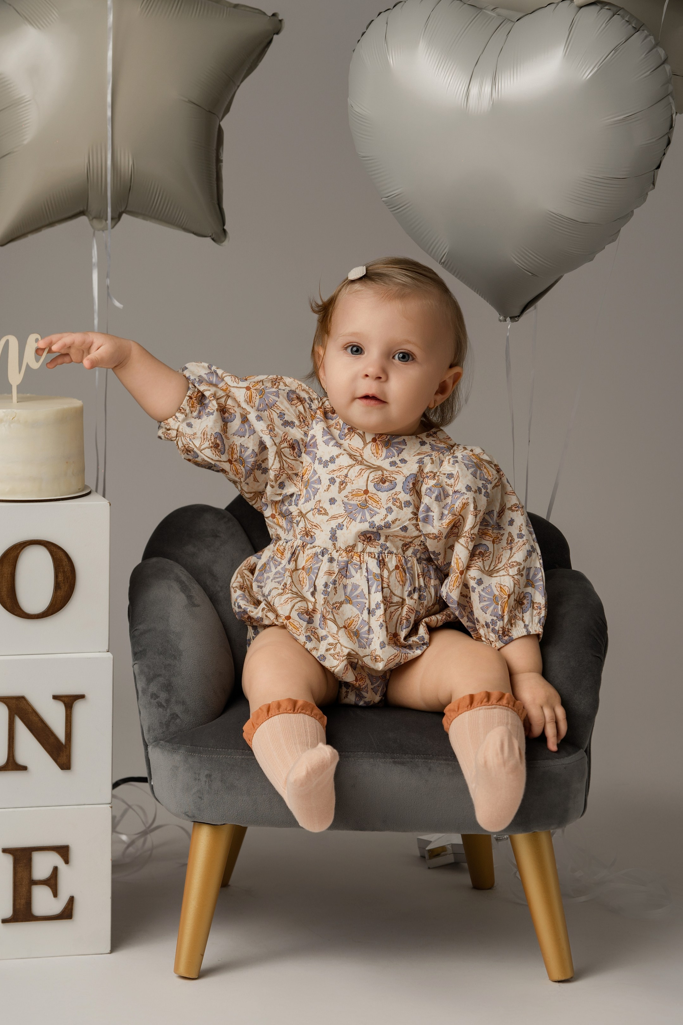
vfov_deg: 18.1
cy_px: 538
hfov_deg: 12.1
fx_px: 3216
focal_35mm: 113
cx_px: 286
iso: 100
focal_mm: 89
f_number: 5
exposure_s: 1/160
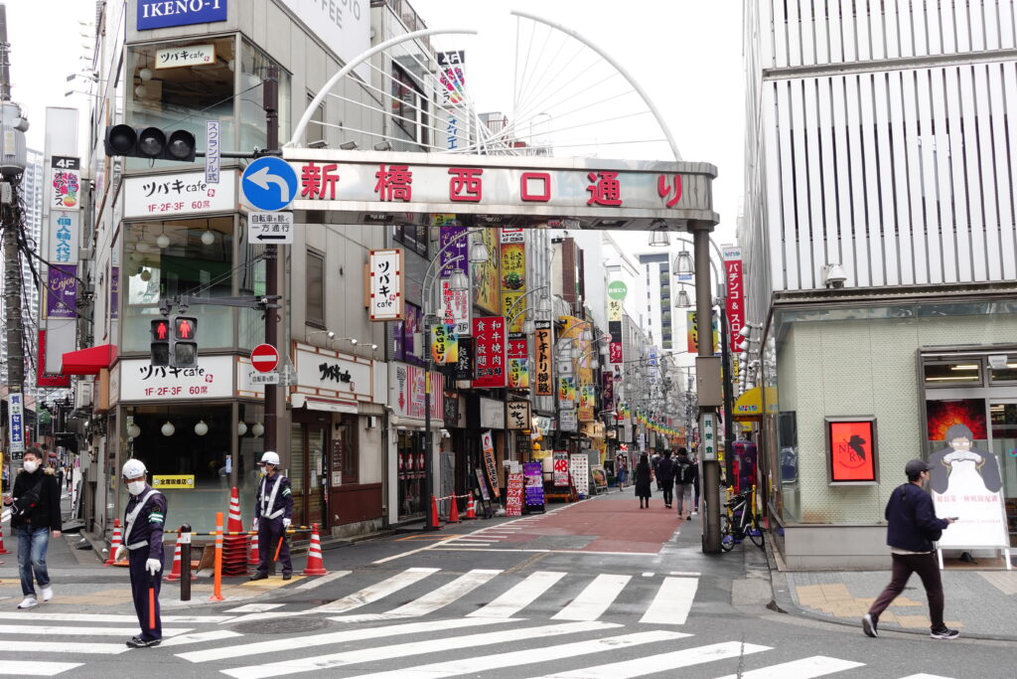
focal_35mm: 40
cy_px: 340
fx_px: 1130
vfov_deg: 33.4
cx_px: 508
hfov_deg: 48.5
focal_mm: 14.5
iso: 125
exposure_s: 1/80
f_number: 6.3
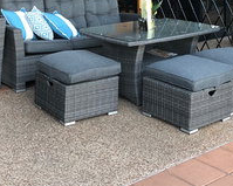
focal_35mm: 66
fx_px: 455
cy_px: -16
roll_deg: +1.1
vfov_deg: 21.9
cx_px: 89
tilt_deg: -3.4
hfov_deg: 28.6
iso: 64
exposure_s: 1/17
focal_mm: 4
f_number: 1.8
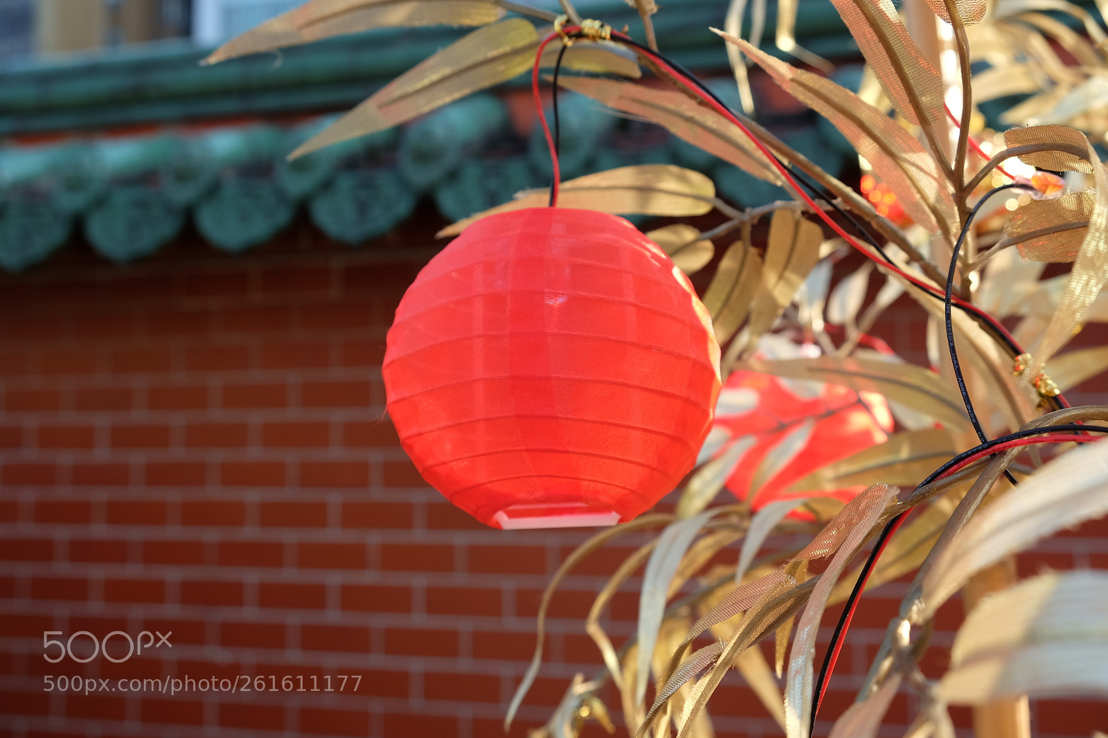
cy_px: 369
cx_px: 554
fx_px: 1077
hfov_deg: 54.4
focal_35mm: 35
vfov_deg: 37.8
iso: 200
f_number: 5.6
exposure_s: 1/100
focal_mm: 23.3
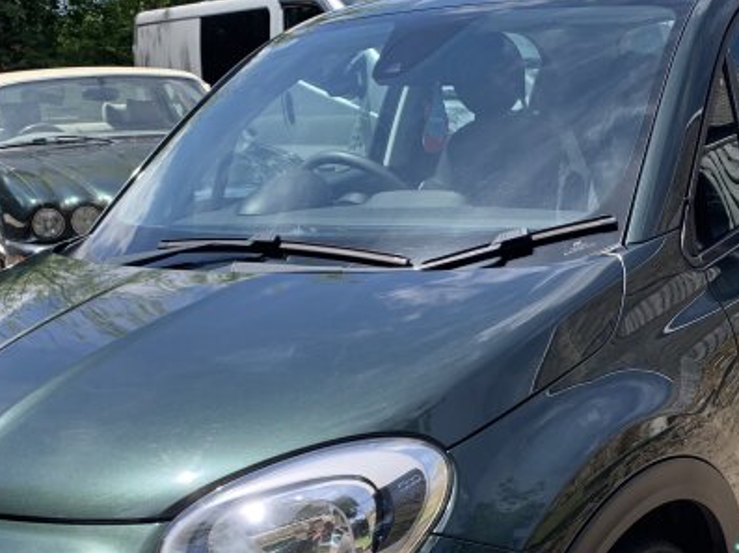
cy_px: 526
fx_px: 1258
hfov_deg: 32.5
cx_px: 488
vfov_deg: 23.9
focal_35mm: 59
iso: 25
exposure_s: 1/981
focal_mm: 4.25
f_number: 1.8
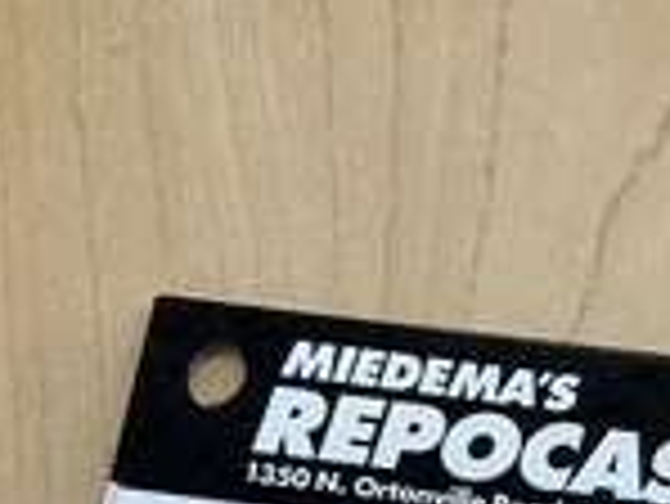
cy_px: 590
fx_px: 1511
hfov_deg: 22.4
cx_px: 872
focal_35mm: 78
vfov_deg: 18.1
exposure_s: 1/82
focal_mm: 3
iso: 64
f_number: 1.8
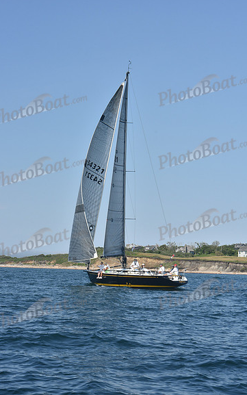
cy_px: 197
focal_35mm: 84
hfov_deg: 15.6
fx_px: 904
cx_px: 123
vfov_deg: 24.6
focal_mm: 82
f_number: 10
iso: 320
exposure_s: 1/1000
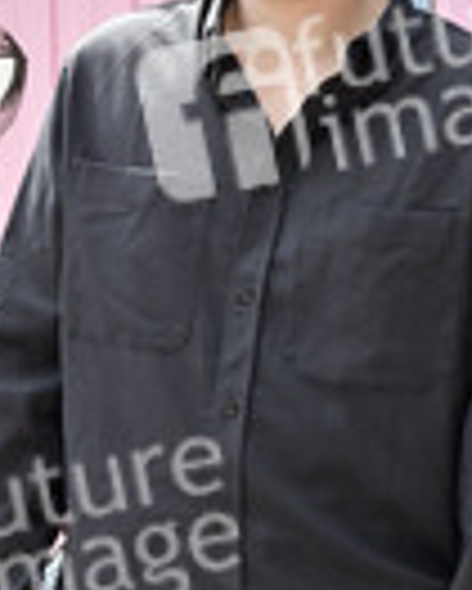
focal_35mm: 137
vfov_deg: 14.0
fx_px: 2389
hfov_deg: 11.1
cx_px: 499
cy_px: 320
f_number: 10
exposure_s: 1/250
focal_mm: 40
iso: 800
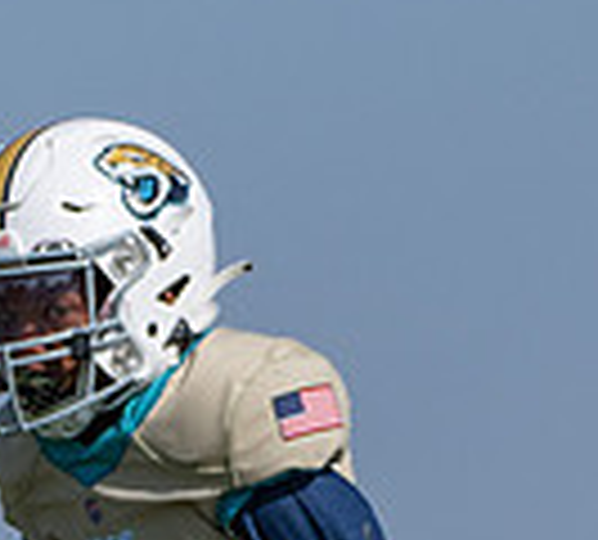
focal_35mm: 1351
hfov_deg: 1.4
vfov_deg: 1.2
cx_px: 821
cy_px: 793
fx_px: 25148
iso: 160
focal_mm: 200
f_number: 5.6
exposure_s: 1/4000
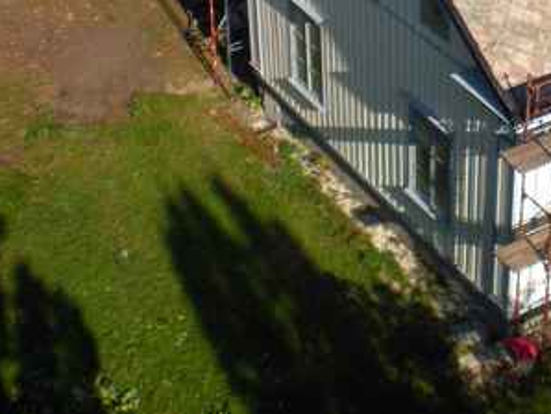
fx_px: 1274
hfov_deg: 23.4
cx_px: 545
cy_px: -10
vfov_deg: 18.0
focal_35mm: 80
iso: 89
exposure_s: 1/572
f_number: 4.6
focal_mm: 6.3
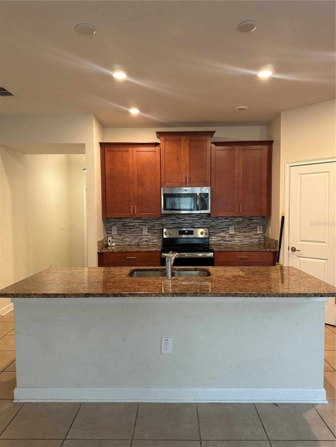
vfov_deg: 71.6
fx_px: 311
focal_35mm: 24
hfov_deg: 56.8
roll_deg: -0.4
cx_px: 168
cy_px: 224
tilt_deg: -1.2
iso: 200
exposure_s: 1/60
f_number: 1.78
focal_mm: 6.86
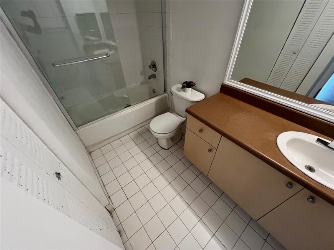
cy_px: 125
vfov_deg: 89.9
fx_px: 125
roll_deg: +3.3
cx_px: 167
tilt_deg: -40.1
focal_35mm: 13
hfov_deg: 106.2
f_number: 1.8
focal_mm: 1.57
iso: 125
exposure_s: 1/60
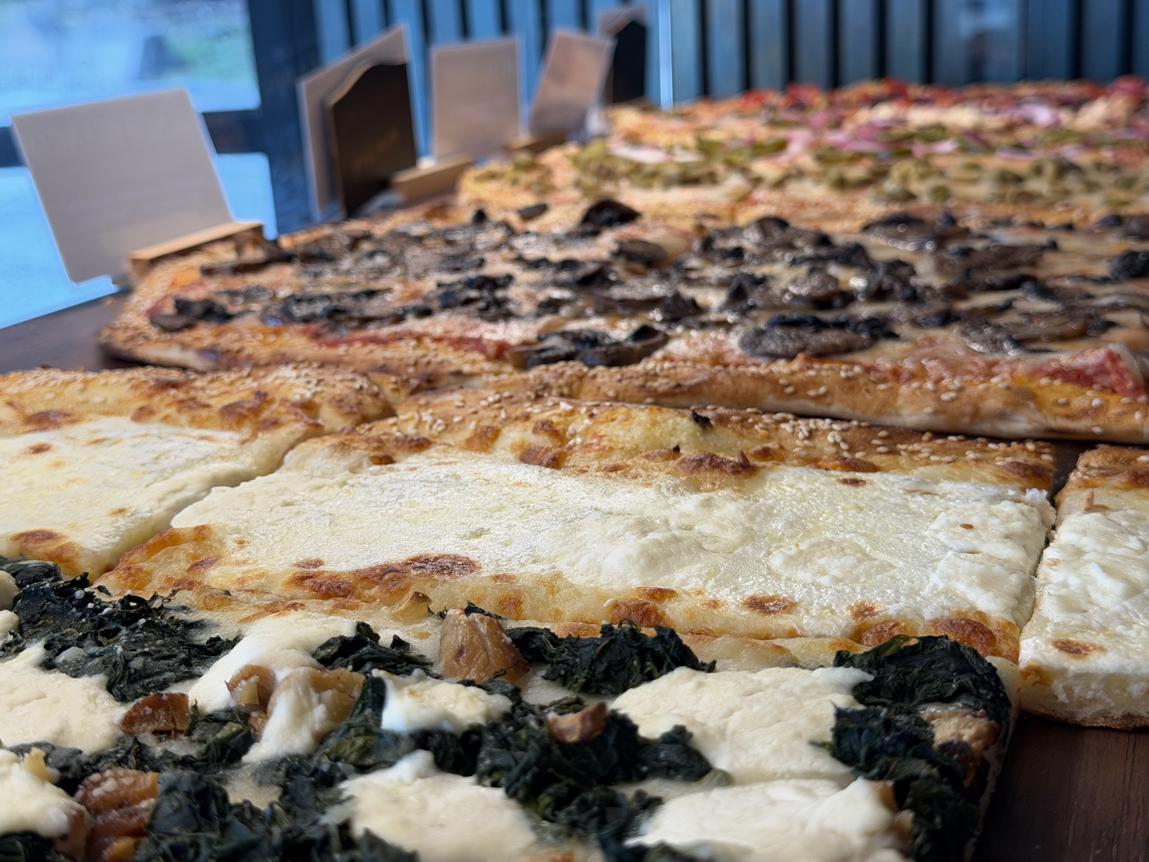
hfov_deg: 39.7
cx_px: 574
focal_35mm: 48
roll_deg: +3.3
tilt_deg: -15.4
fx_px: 1593
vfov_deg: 30.3
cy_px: 431
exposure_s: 1/192
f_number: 1.78
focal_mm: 6.76
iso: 64
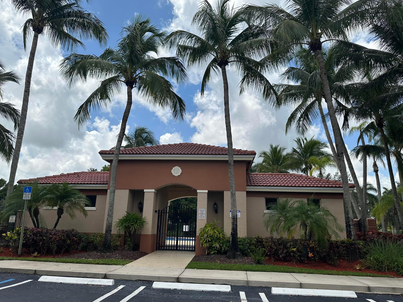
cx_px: 201
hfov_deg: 69.4
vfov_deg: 54.9
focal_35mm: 25
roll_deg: -1.6
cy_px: 147
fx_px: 291
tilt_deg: +15.9
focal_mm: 6.86
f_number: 1.78
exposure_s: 1/5263
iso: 80
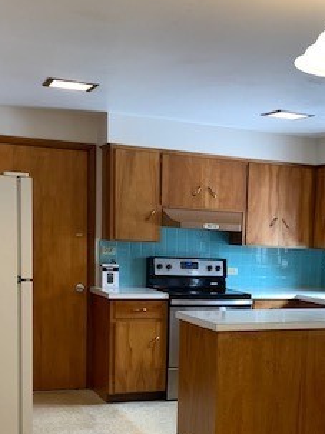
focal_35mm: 55
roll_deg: -2.7
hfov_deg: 26.0
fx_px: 689
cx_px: 263
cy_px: 328
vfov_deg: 34.2
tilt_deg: -7.6
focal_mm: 4.25
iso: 100
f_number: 1.8
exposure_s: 1/60
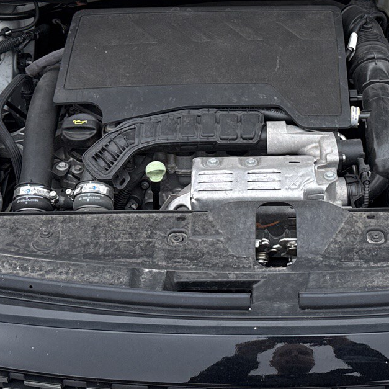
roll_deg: +0.5
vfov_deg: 25.7
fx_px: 852
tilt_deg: -34.3
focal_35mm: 67
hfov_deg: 25.5
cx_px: 280
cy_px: 148
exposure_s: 1/61
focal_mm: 6.76
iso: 200
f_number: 1.78
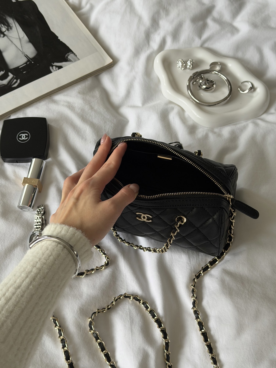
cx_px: 138
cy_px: 184
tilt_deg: -61.8
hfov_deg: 30.3
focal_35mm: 48
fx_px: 510
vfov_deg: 39.7
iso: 100
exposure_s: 1/64
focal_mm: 6.76
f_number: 1.78
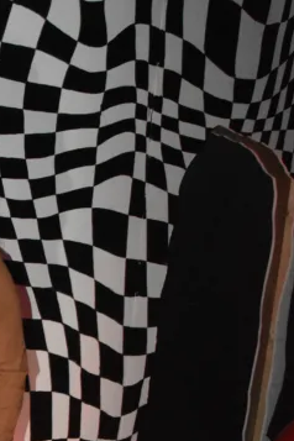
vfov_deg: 26.6
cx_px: -48
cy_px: 376
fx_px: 909
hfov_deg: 17.6
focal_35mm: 74
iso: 4500
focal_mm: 21
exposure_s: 1/60
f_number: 3.8
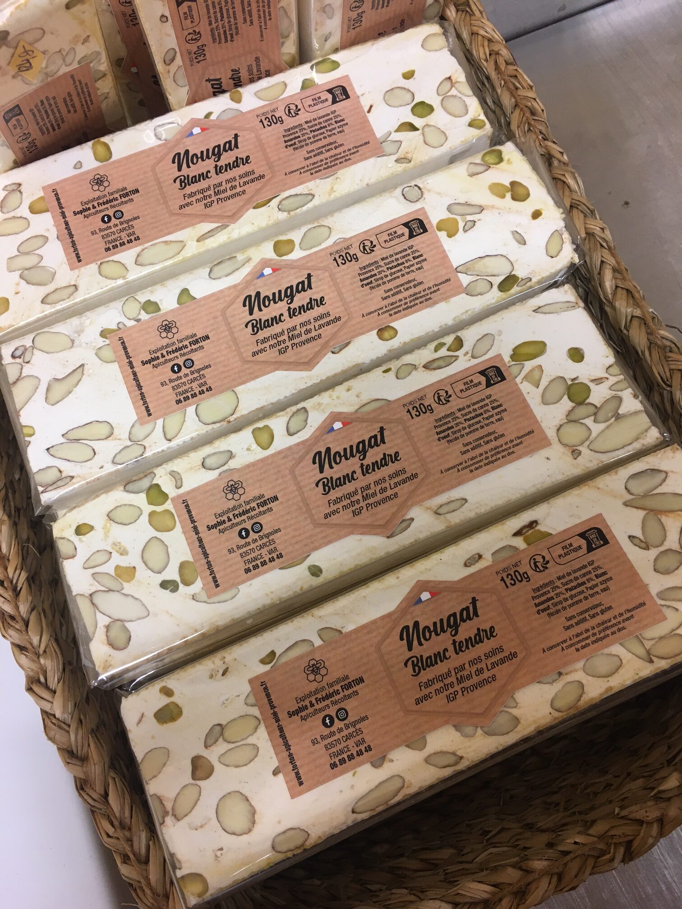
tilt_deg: -72.6
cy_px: 454
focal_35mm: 29
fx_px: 762
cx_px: 341
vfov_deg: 61.7
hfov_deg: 48.2
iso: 100
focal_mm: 4.15
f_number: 2.2
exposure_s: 1/33
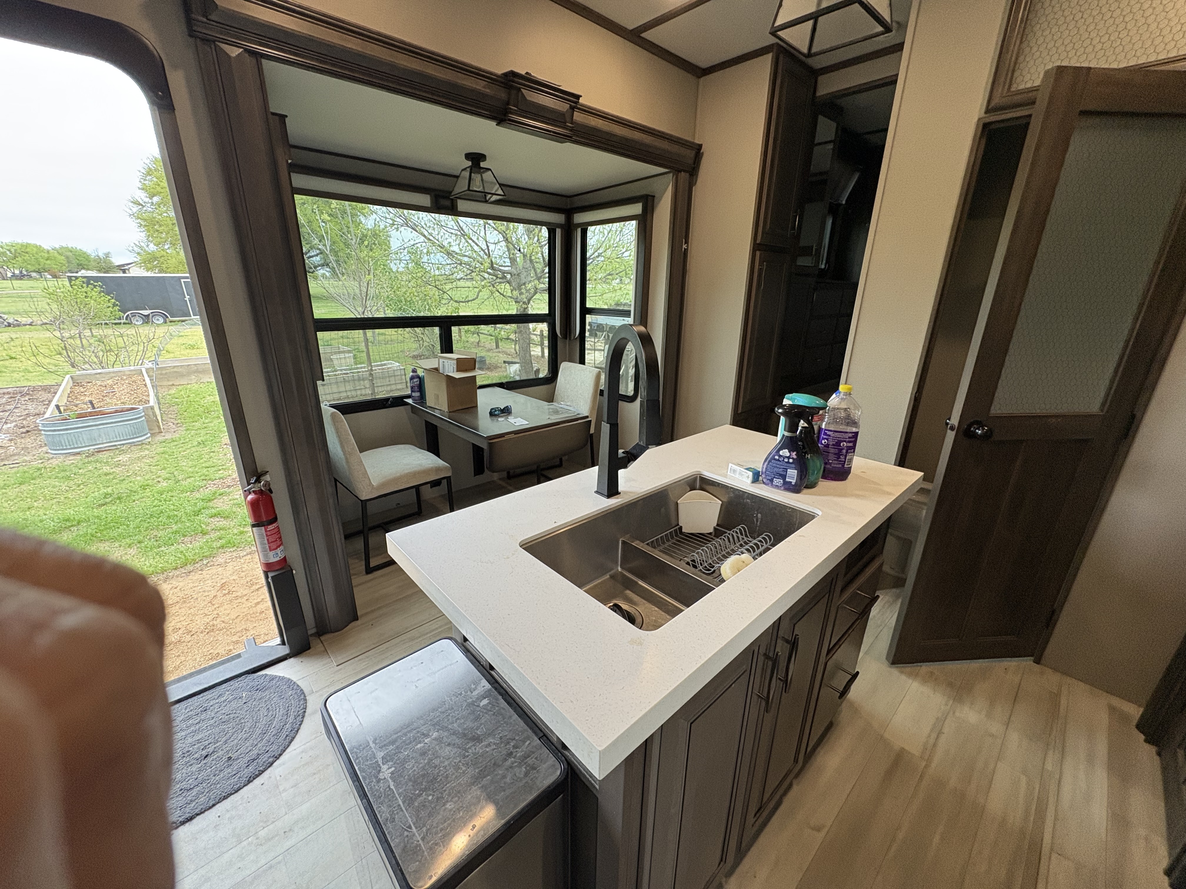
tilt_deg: -18.3
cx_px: 593
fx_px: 480
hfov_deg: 102.1
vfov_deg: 85.7
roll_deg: +0.4
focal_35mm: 14
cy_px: 444
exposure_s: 1/97
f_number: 2.2
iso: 200
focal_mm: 2.22
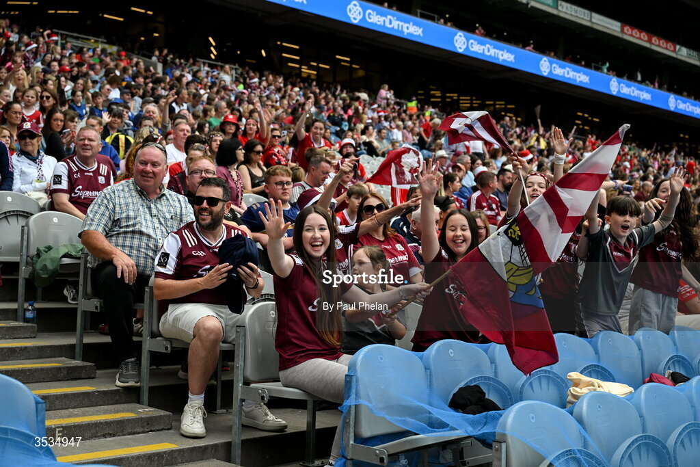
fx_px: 895
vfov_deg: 29.3
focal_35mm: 46
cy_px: 234
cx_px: 350
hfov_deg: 42.7
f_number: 4
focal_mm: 46
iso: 250
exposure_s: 1/1000
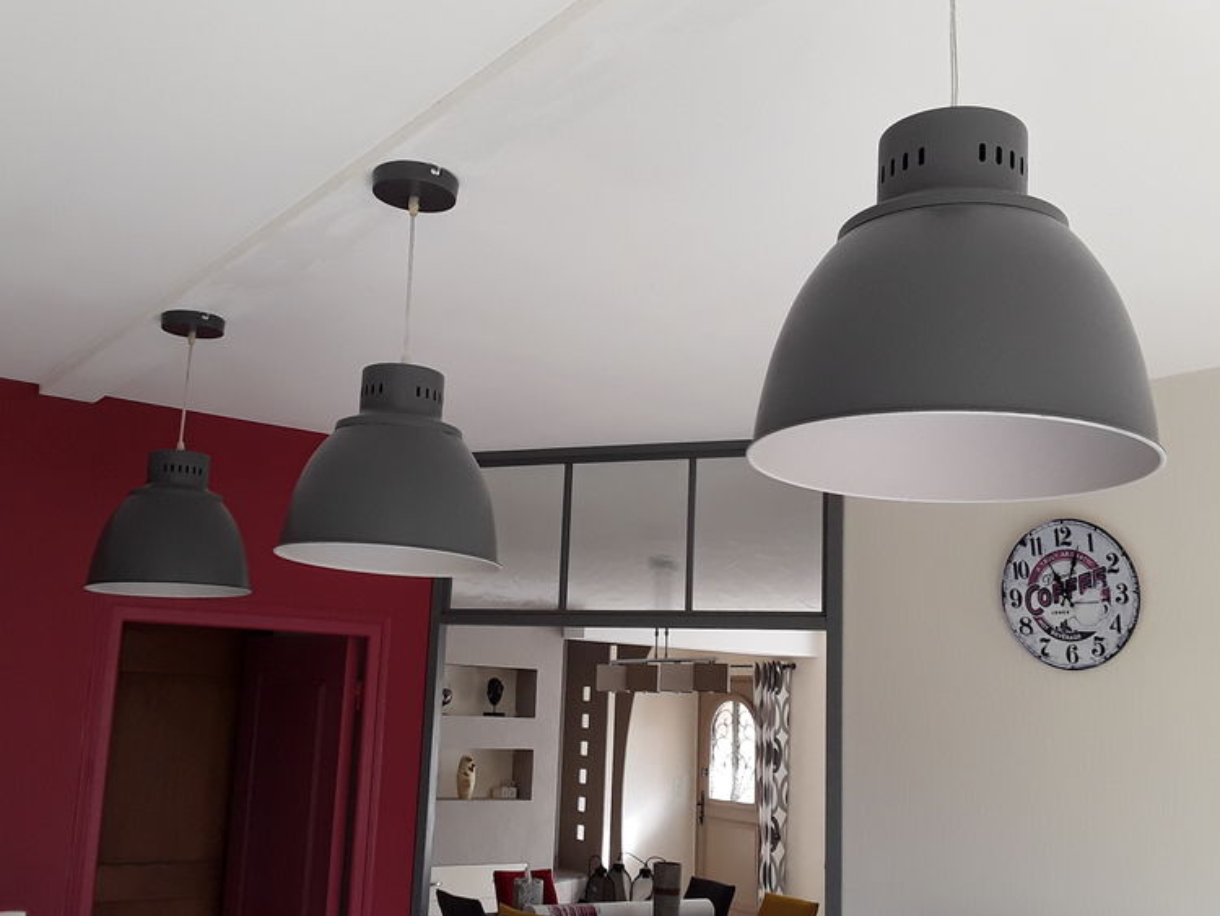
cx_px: 592
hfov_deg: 51.3
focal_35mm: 36
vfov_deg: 39.6
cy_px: 516
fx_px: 1269
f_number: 1.9
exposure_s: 1/100
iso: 40
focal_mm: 2.91
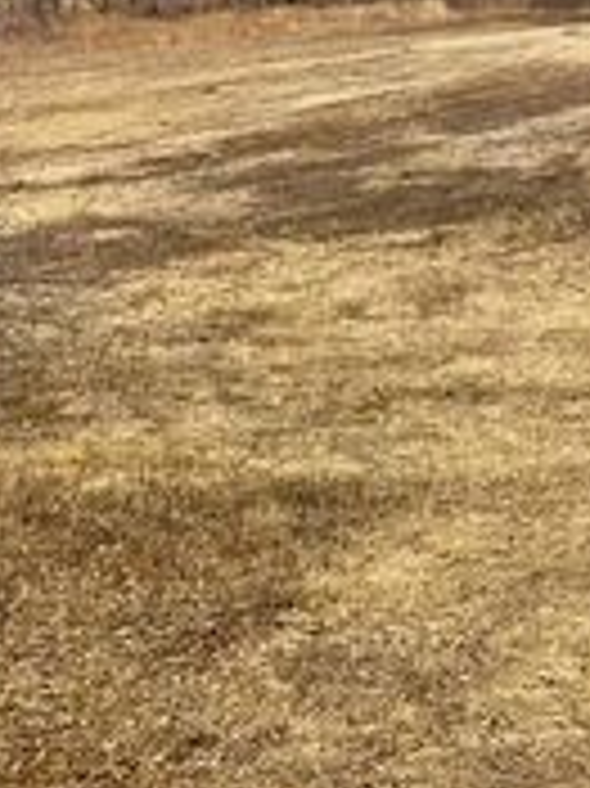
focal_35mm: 88
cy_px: 194
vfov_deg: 22.1
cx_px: 1022
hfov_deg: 14.9
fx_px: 2002
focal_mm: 6.86
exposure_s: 1/337
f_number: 1.78
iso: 80
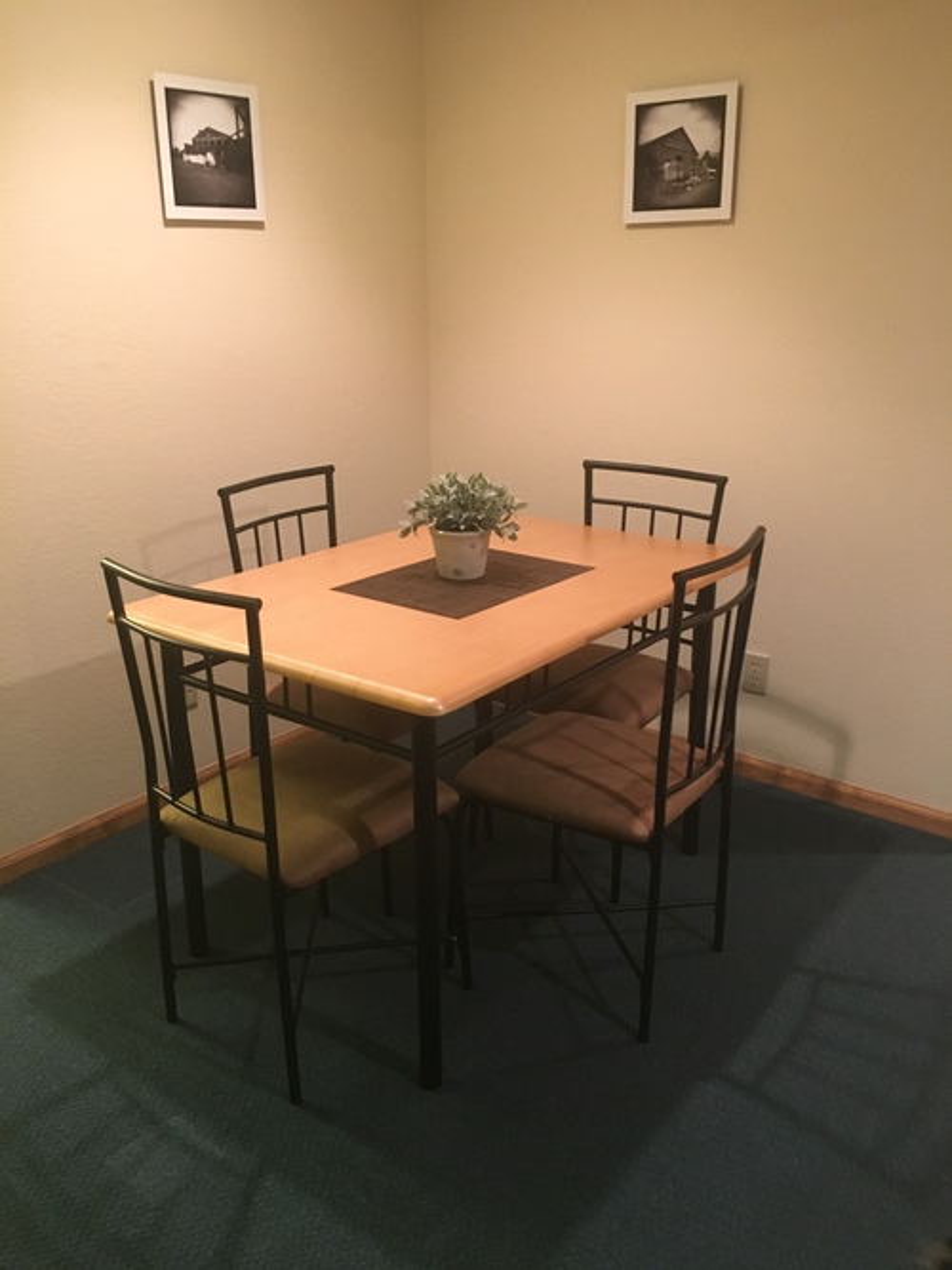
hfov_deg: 48.2
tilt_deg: -18.6
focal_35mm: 29
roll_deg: +1.1
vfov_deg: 61.7
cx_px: 476
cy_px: 635
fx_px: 1064
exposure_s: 1/15
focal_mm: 4.15
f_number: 2.2
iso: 200
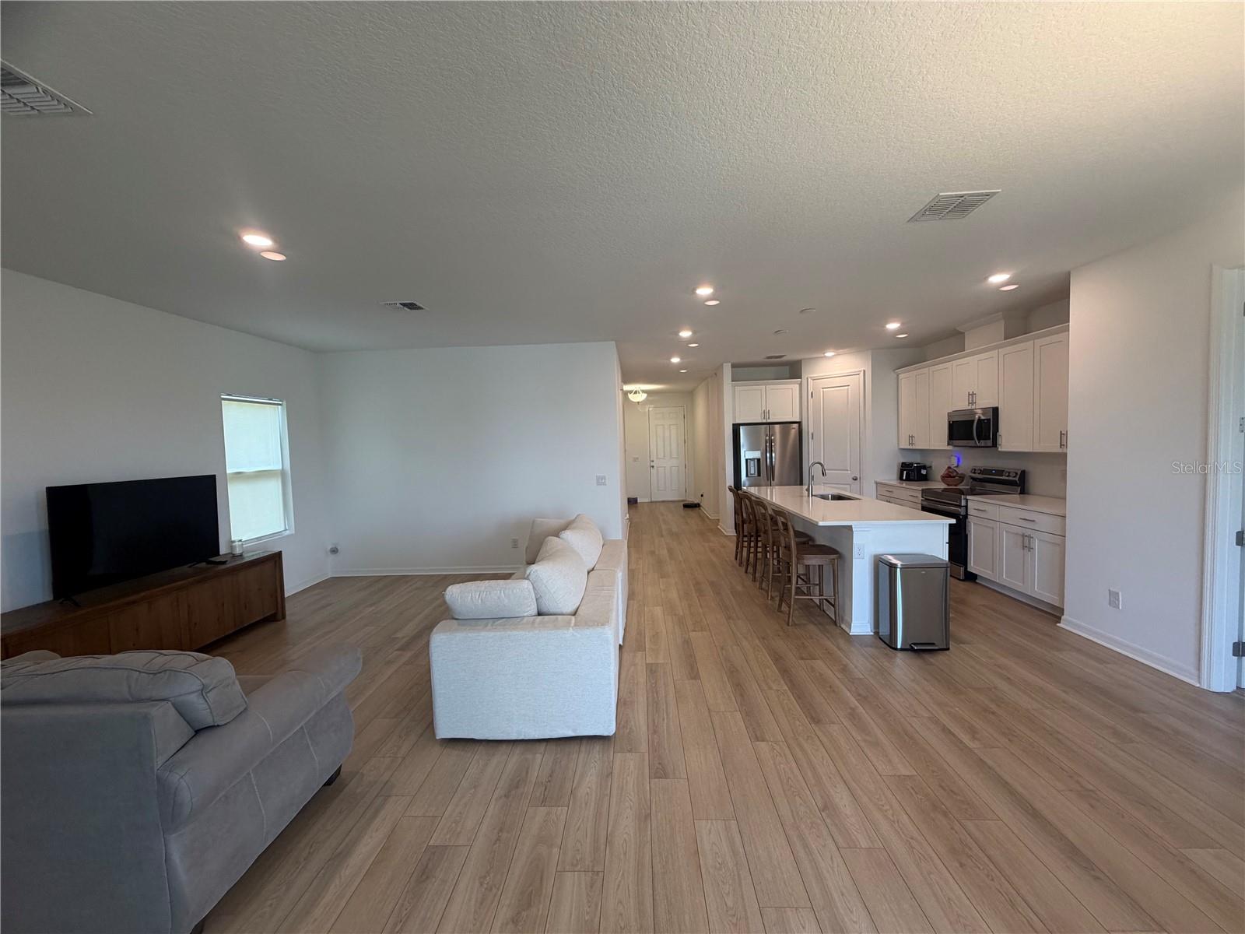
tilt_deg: -3.5
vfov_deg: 85.7
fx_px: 504
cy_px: 467
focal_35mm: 14
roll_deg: +2.0
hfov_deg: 102.1
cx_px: 622
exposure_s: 1/120
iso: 200
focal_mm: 2.22
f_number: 2.2
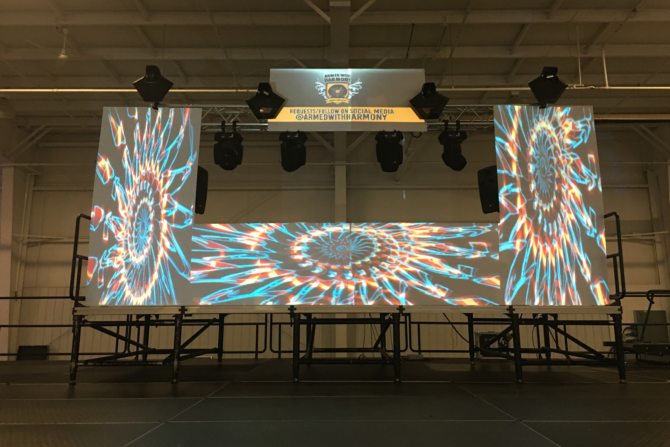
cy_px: 195
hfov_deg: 60.3
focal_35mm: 31
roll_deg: -1.0
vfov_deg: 42.2
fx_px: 577
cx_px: 341
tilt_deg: +11.8
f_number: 2.2
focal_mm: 4.15
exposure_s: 1/10
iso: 80
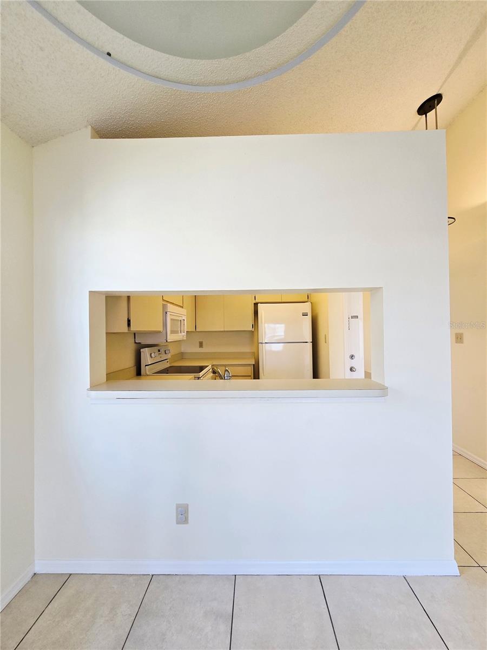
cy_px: 325
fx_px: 244
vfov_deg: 106.2
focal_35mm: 13
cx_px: 244
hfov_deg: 89.9
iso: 80
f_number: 2.2
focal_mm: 2.2
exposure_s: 1/120
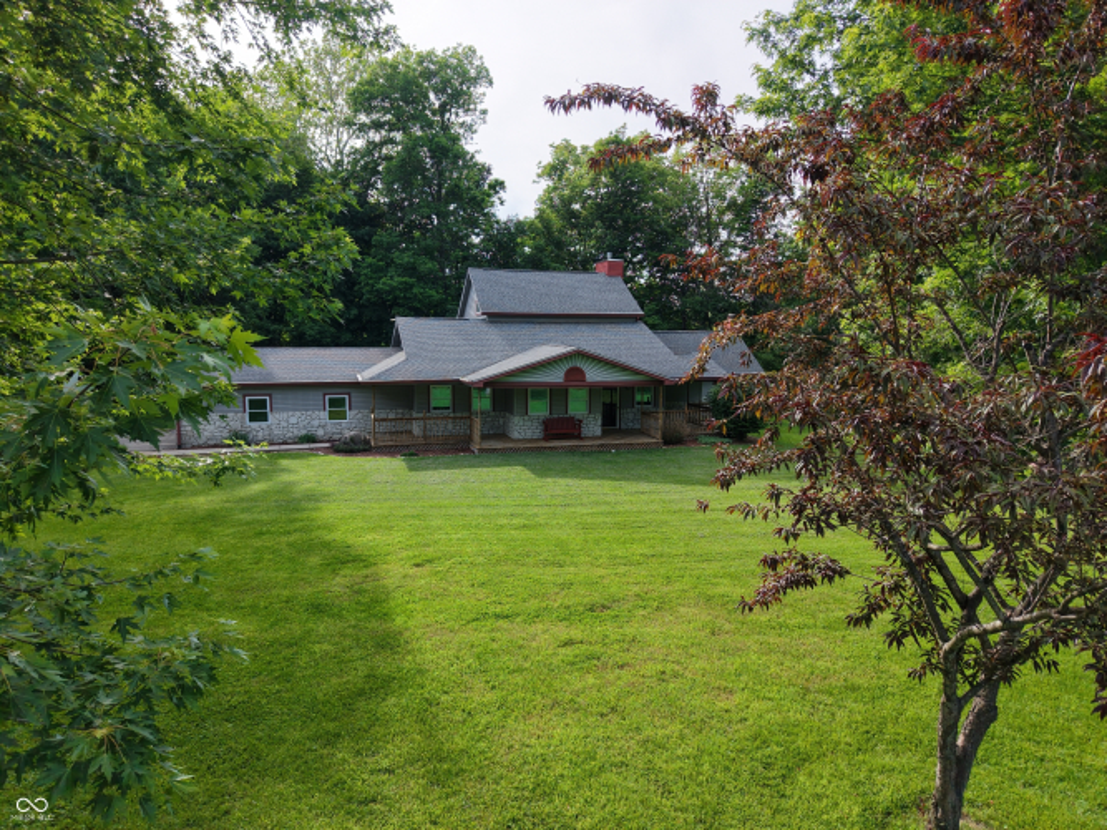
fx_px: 767
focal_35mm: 24
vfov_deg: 56.8
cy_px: 415
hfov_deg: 71.6
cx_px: 554
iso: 100
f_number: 1.8
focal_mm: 8.67
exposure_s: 1/640
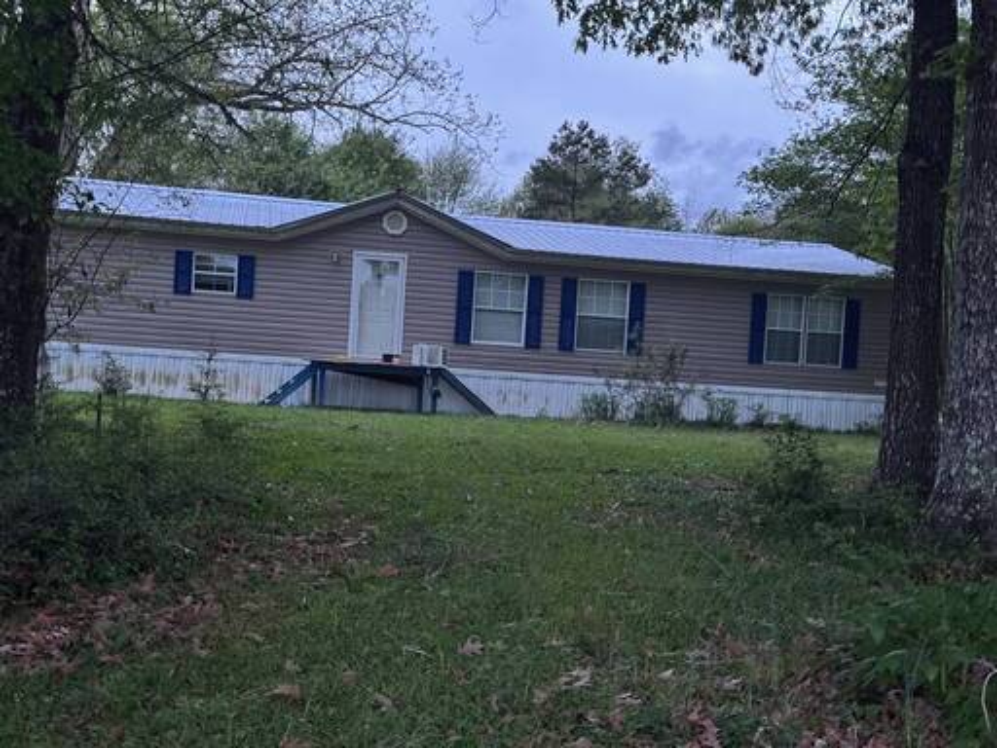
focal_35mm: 48
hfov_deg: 39.7
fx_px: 1382
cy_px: 374
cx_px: 498
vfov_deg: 30.3
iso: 640
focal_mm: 6.76
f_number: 1.78
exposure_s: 1/30
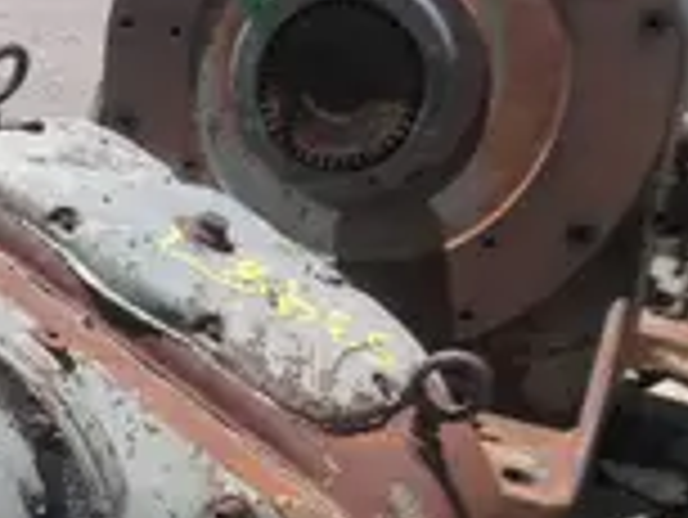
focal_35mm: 73
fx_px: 1452
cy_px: 595
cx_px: -99
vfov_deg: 19.2
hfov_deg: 24.6
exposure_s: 1/125
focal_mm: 5
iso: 64
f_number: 8.5
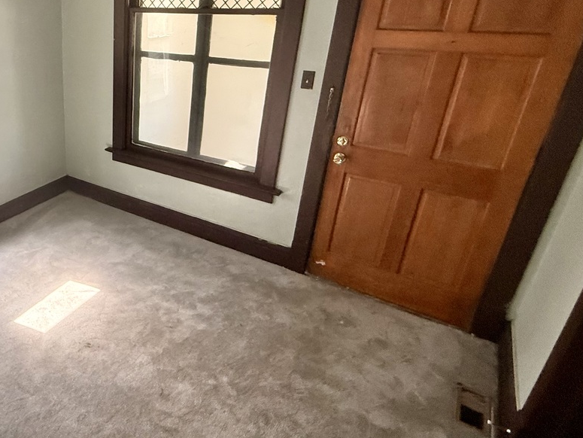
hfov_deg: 60.1
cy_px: 169
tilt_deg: -18.4
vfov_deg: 52.6
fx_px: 438
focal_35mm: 26
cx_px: 92
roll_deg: +0.4
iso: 320
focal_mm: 2.22
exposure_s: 1/99
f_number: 2.2
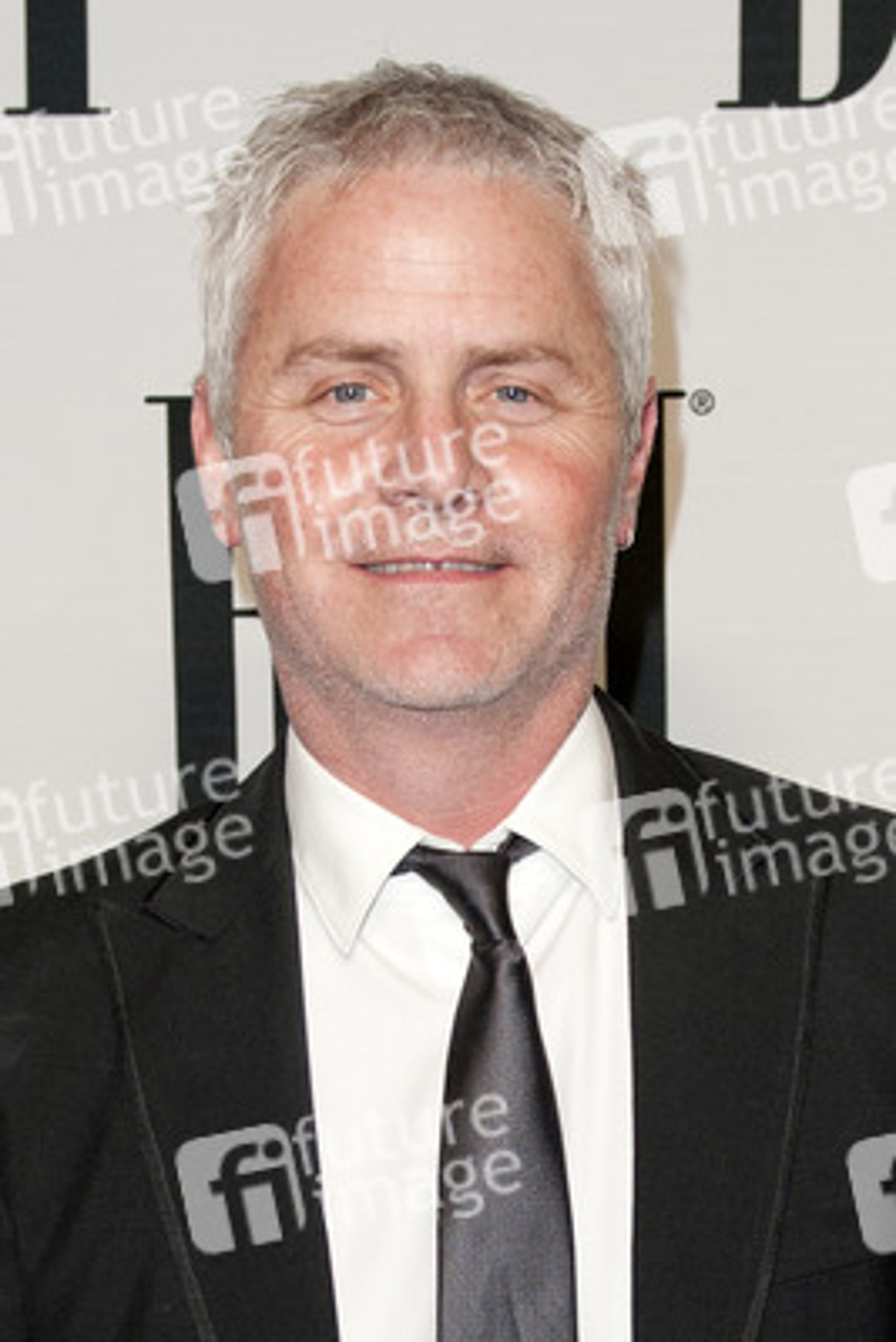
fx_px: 1194
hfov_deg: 41.1
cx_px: 448
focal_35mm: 32
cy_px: 671
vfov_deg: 58.7
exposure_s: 1/400
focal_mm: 32
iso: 500
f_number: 4
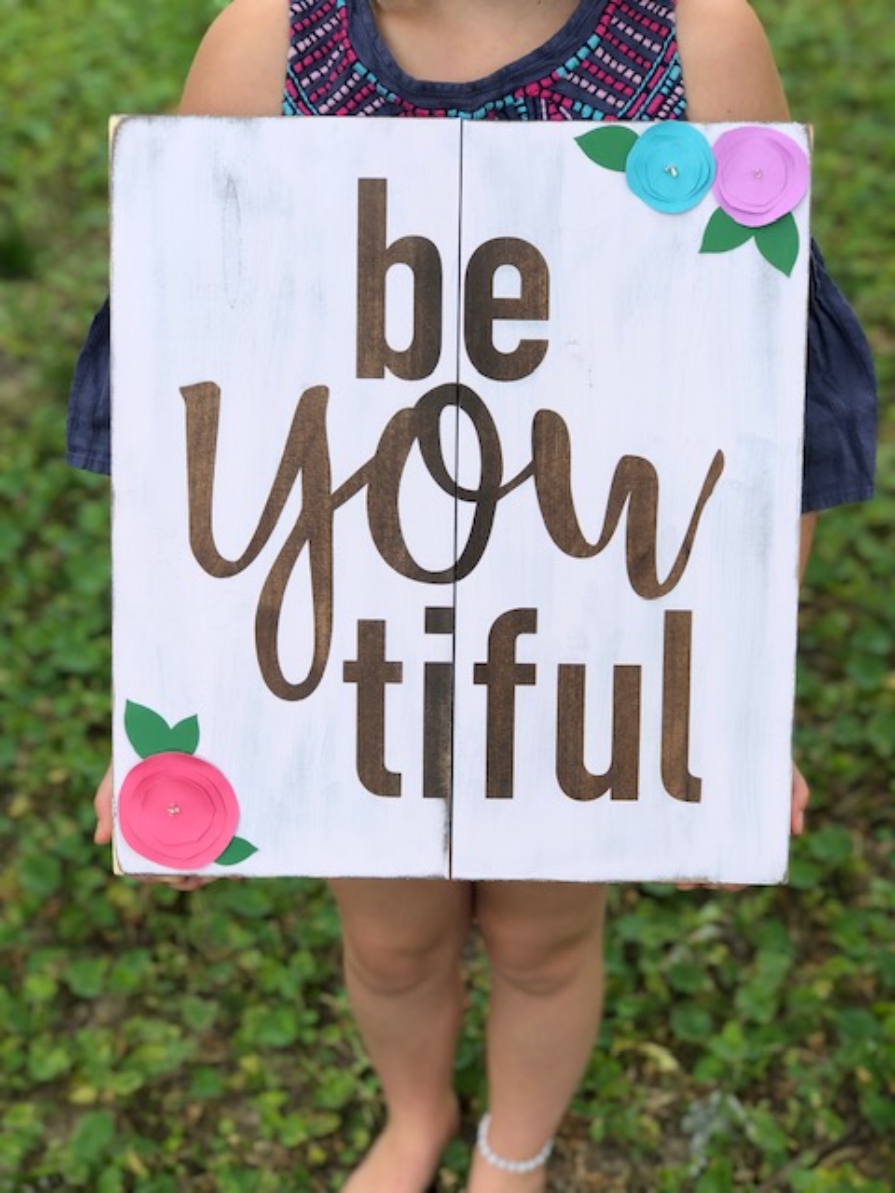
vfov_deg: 33.8
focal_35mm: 57
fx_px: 1965
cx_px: 448
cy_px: 596
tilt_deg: -35.7
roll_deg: +1.0
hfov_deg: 25.7
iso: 20
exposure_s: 1/122
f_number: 2.8
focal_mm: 6.6
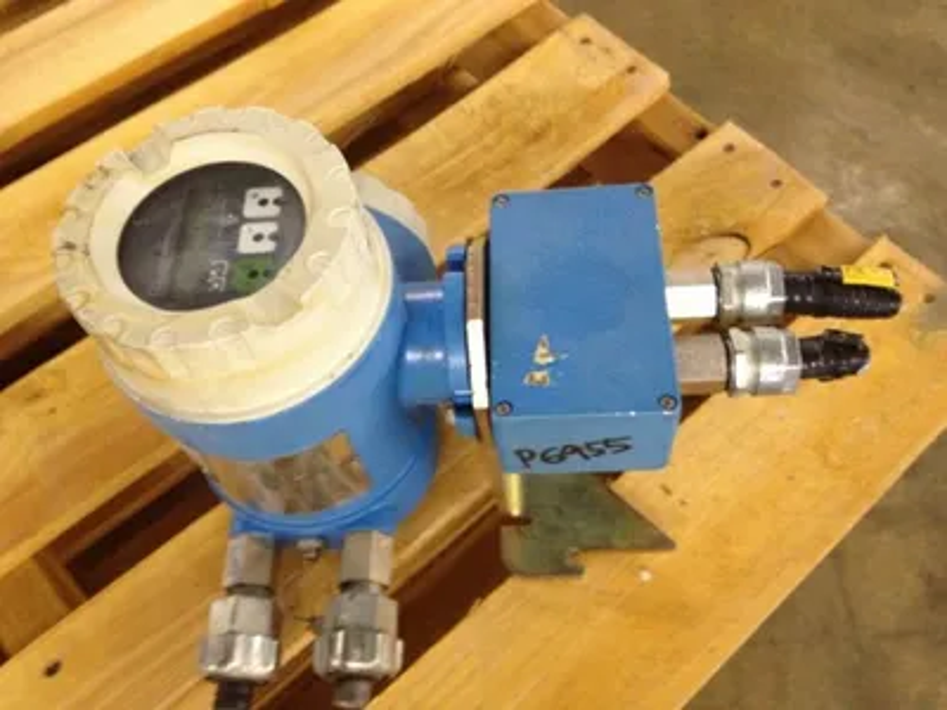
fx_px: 958
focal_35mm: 35
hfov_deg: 52.6
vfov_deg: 40.7
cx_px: 474
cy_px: 355
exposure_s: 1/20
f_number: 2.4
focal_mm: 4.28
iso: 200
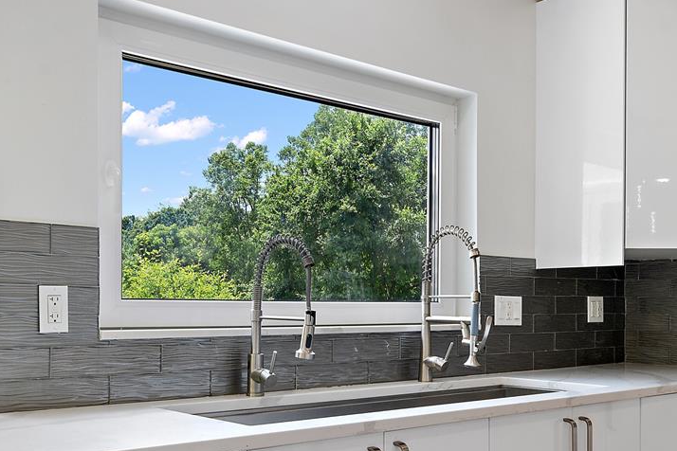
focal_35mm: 43
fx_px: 809
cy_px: 307
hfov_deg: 45.4
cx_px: 360
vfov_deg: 30.9
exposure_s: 1/50
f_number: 8
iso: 400
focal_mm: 20
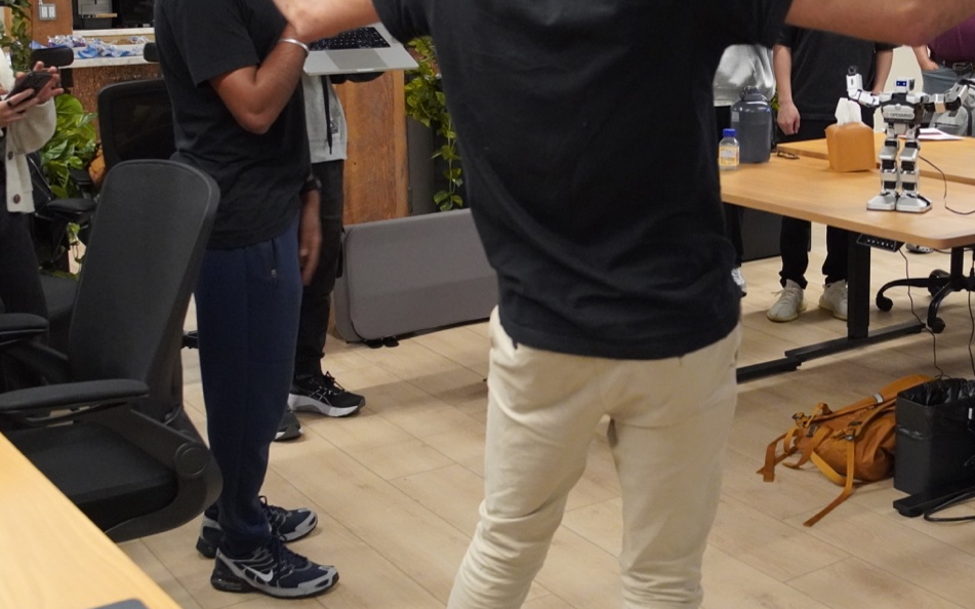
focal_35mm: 52
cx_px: 684
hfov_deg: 38.4
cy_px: 202
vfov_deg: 24.8
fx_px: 1375
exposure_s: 1/160
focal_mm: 23
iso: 4000
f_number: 4
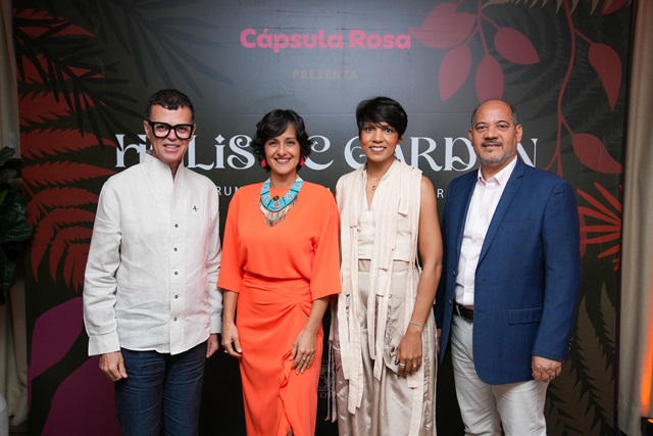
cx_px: 326
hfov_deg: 55.8
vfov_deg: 38.9
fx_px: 617
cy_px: 218
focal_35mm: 34
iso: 800
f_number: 3.2
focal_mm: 34
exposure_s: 1/160
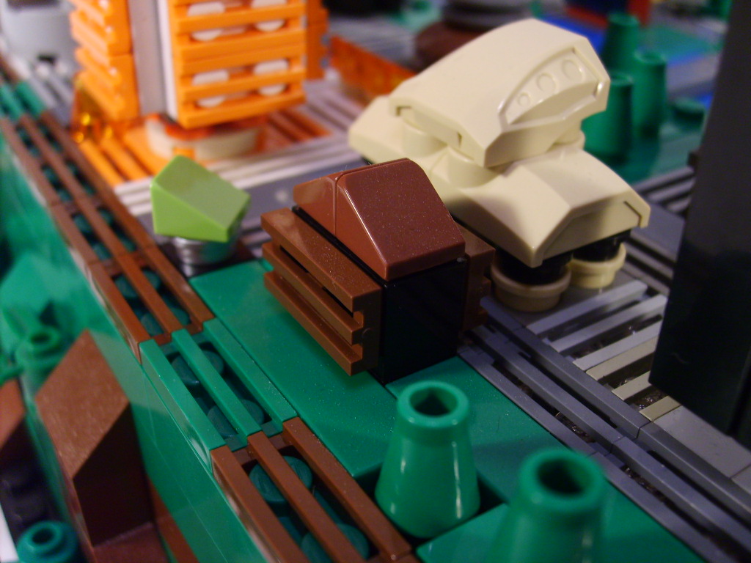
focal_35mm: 35
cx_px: 376
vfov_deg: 40.7
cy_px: 282
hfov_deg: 52.6
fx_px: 759
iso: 100
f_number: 2.8
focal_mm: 5.8
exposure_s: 1/30
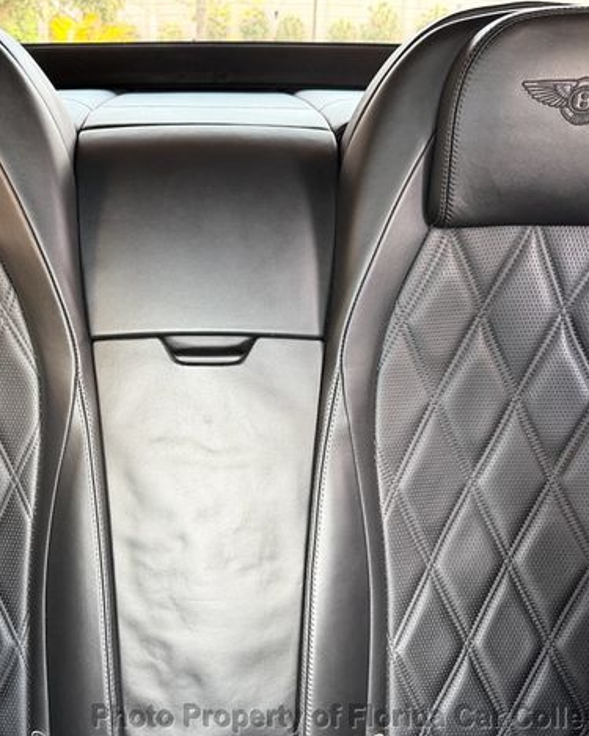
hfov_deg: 45.2
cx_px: 201
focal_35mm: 32
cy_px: 373
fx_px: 698
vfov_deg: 55.7
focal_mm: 6.76
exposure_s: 1/60
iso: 200
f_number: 1.78
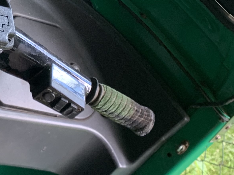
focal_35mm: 89
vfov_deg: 16.2
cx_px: 15
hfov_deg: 21.4
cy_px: -11
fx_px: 602
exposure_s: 1/99
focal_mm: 4.25
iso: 100
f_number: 1.8
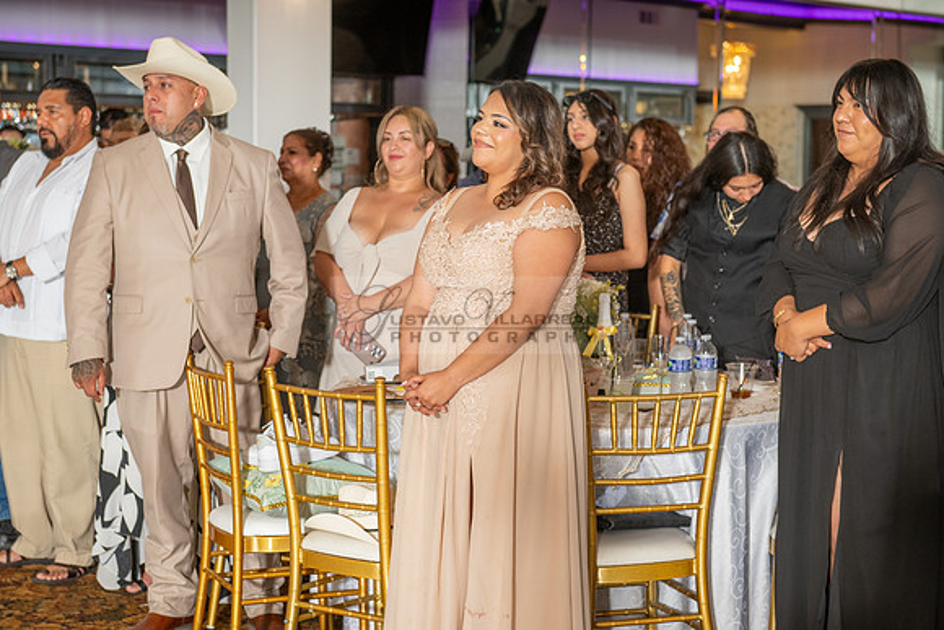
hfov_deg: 28.8
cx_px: 472
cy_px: 315
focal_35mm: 70
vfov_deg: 19.5
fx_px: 1836
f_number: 4.5
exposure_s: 1/200
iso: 500
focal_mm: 70
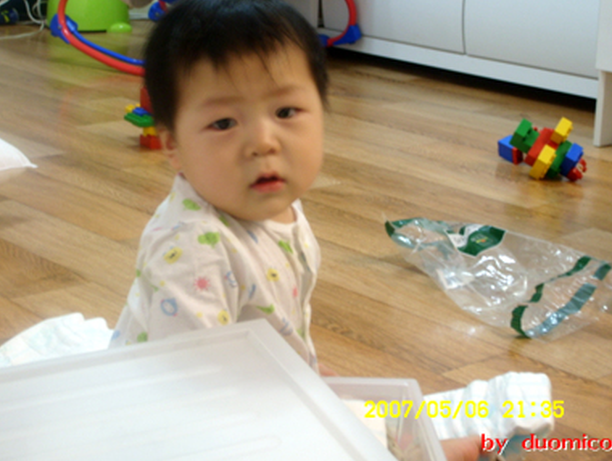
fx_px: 1487
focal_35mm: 84
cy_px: 195
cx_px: 263
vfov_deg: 17.6
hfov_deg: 23.2
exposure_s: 1/5
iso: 50
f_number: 4
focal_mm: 11.89
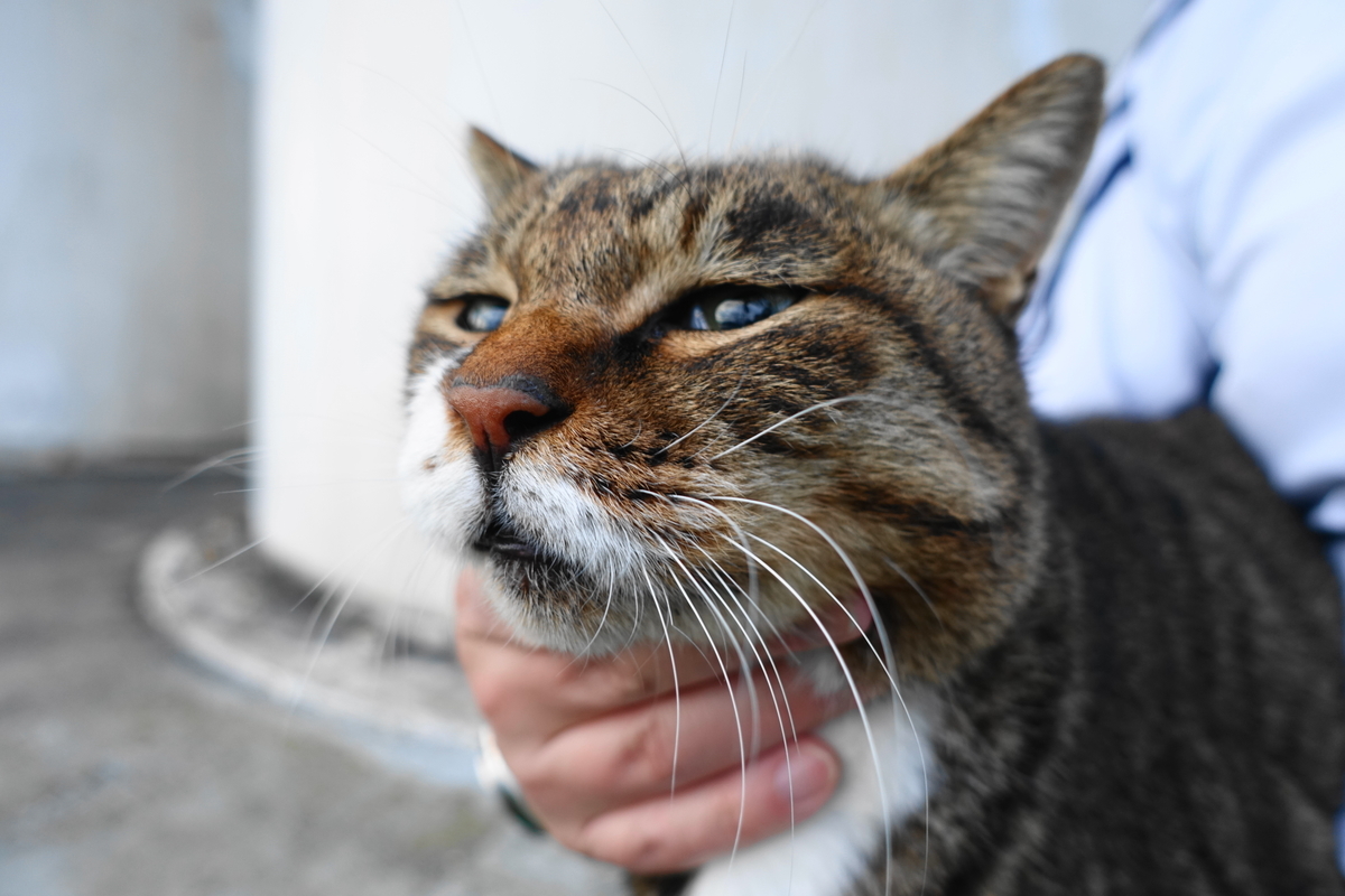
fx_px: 897
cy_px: 448
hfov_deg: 73.7
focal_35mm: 24
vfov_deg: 53.1
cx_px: 672
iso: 125
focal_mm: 8.8
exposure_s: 1/30
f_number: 2.5
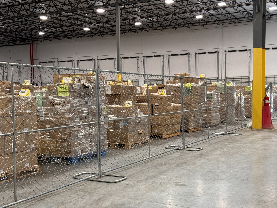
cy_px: 104
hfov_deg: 39.7
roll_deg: +0.8
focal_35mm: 48
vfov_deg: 30.3
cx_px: 138
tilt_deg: -2.0
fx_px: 384
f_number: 1.78
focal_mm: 6.76
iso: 125
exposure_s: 1/60
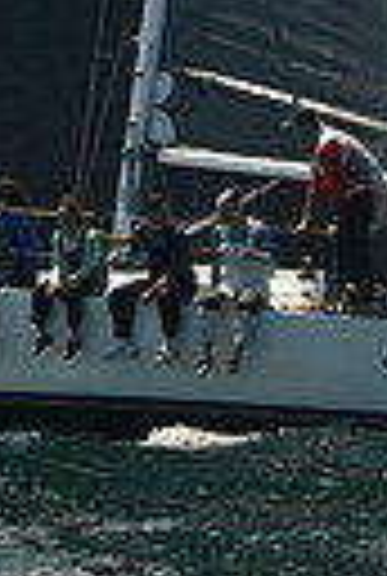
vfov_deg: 6.3
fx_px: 5068
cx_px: 128
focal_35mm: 316
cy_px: -513
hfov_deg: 4.4
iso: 320
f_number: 9
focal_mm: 70
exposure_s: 1/640
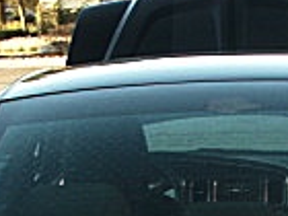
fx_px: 1373
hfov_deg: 11.9
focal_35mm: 165
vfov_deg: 8.7
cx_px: 220
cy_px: 366
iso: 100
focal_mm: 6.3
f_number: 2.8
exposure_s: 1/125
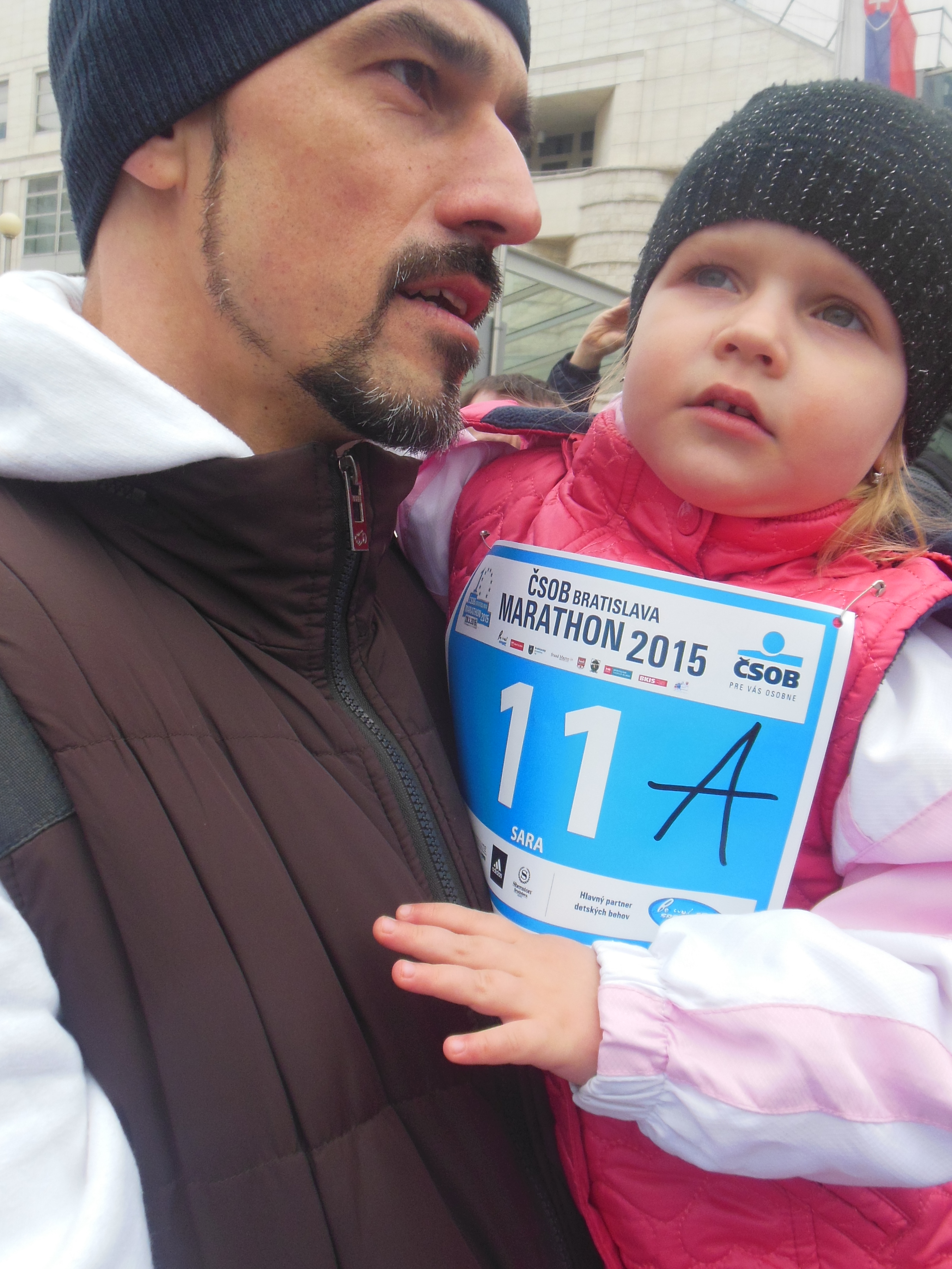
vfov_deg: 56.8
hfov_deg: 44.2
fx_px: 1173
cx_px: 491
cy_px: 596
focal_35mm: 32
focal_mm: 4.5
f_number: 3.2
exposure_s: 1/500
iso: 125
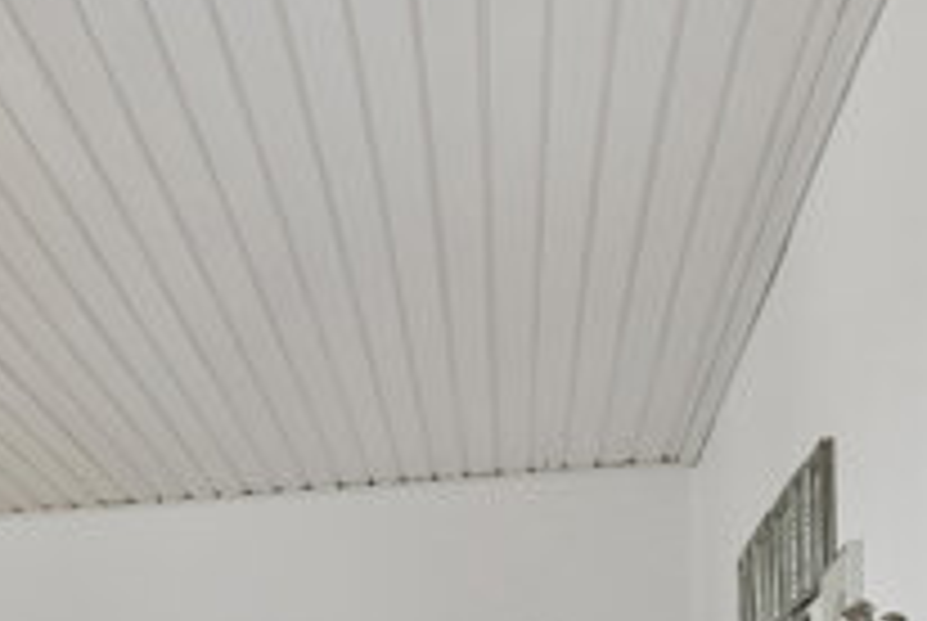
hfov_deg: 19.0
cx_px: -504
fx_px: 2398
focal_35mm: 93
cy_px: 947
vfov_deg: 13.8
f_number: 8
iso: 100
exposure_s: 1/6
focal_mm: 16
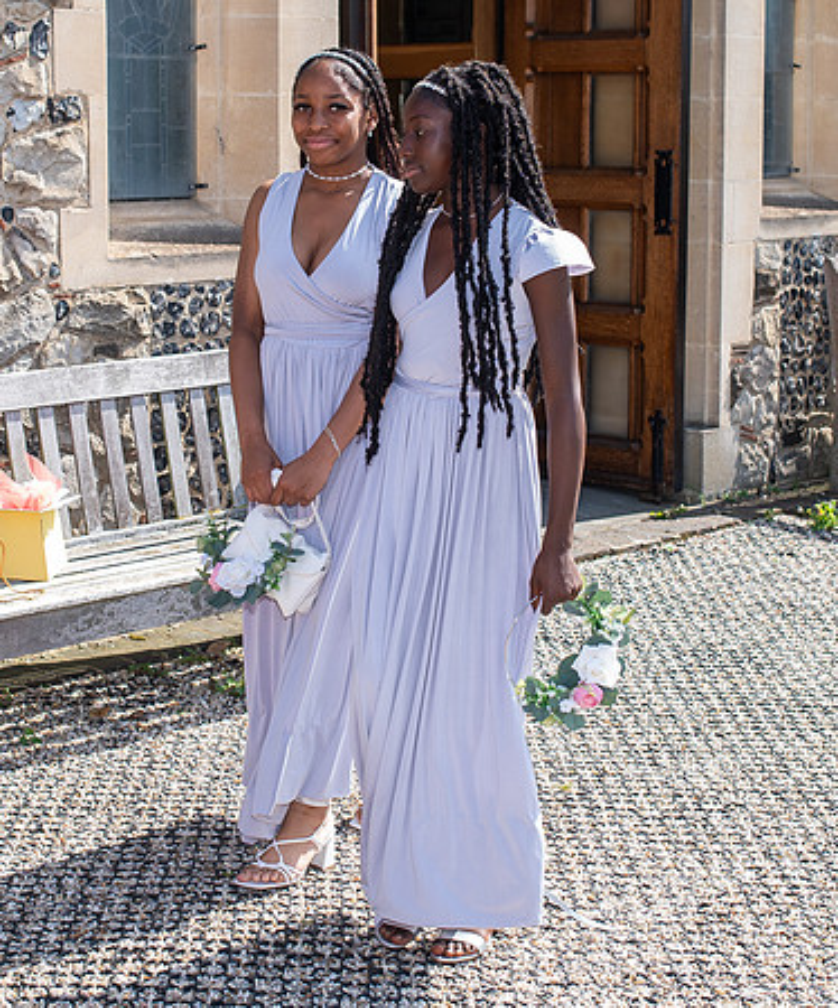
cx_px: 339
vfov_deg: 25.8
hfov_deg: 21.7
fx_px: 2188
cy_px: 343
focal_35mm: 72
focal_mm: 35
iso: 100
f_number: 4.5
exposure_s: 1/250
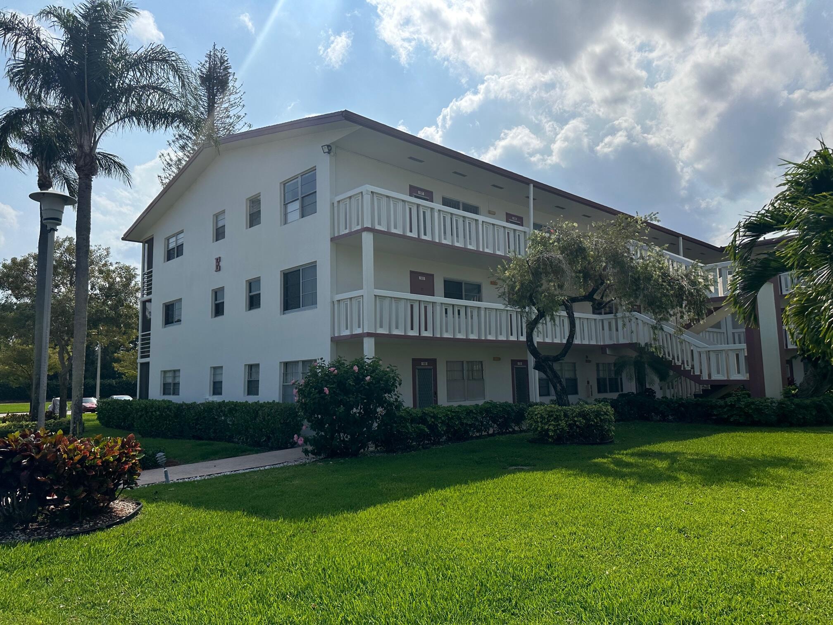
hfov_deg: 71.6
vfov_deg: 56.8
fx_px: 578
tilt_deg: +5.4
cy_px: 312
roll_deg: +0.8
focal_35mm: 24
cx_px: 416
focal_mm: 6.86
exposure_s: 1/18519
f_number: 1.78
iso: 80
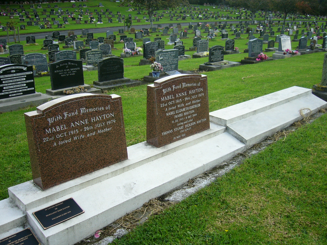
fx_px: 331
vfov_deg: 40.7
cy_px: 122
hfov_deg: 52.6
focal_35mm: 35
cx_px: 164
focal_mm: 5.8
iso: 50
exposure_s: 1/320
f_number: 2.8
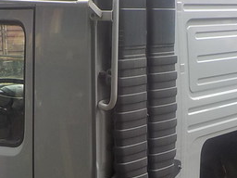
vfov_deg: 19.5
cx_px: 118
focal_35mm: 75
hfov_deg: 26.0
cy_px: 137
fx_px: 513
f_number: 3.3
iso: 125
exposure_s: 1/100
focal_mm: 4.1
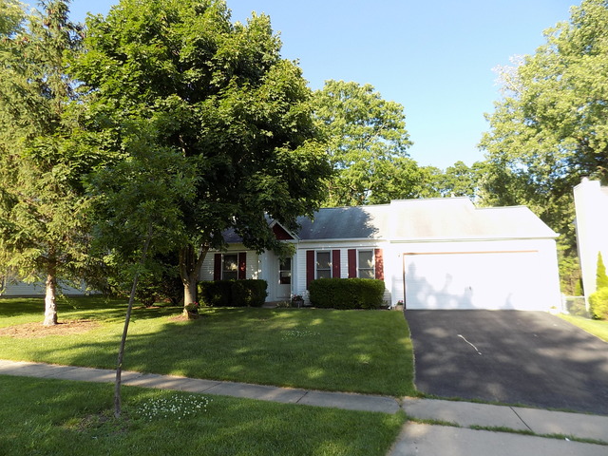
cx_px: 304
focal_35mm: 23
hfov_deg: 73.9
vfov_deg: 58.9
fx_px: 404
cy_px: 228
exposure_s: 1/250
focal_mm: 4
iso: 80
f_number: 3.1
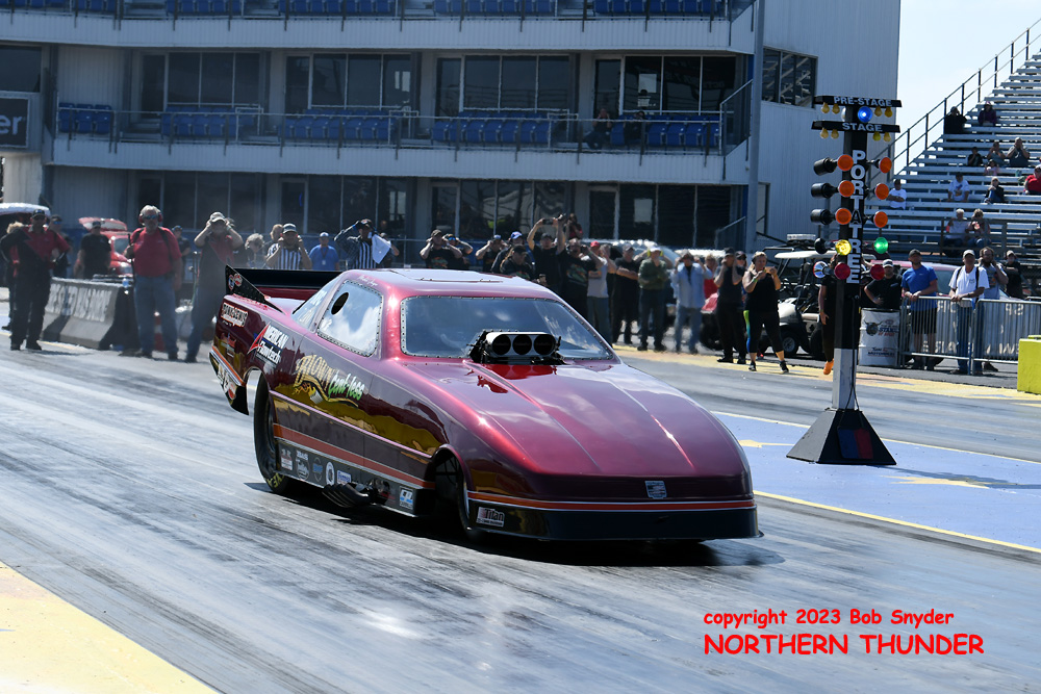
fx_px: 3036
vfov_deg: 13.0
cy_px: 347
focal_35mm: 105
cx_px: 520
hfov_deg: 19.5
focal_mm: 70
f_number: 5.6
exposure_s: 1/1250
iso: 200
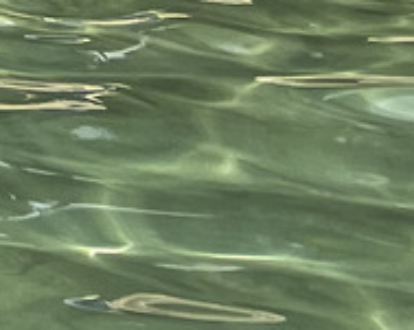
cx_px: -1152
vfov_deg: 6.0
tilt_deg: +9.8
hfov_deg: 7.1
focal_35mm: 215
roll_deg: +0.0
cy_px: -979
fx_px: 2633
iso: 50
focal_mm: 5.7
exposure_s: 1/3831
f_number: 1.5
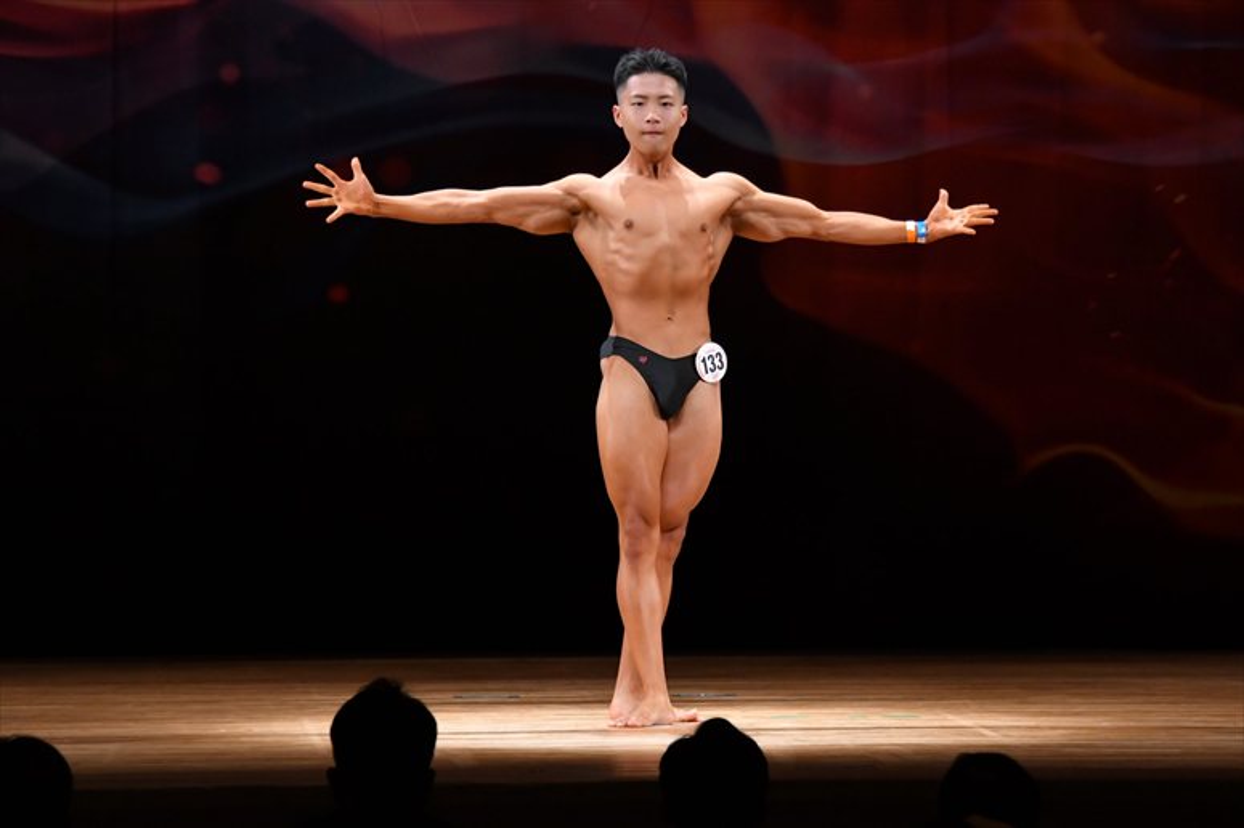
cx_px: 622
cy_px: 414
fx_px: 7771
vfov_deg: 6.1
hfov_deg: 9.2
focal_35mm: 225
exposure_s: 1/400
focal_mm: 150
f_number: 5.6
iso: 3200
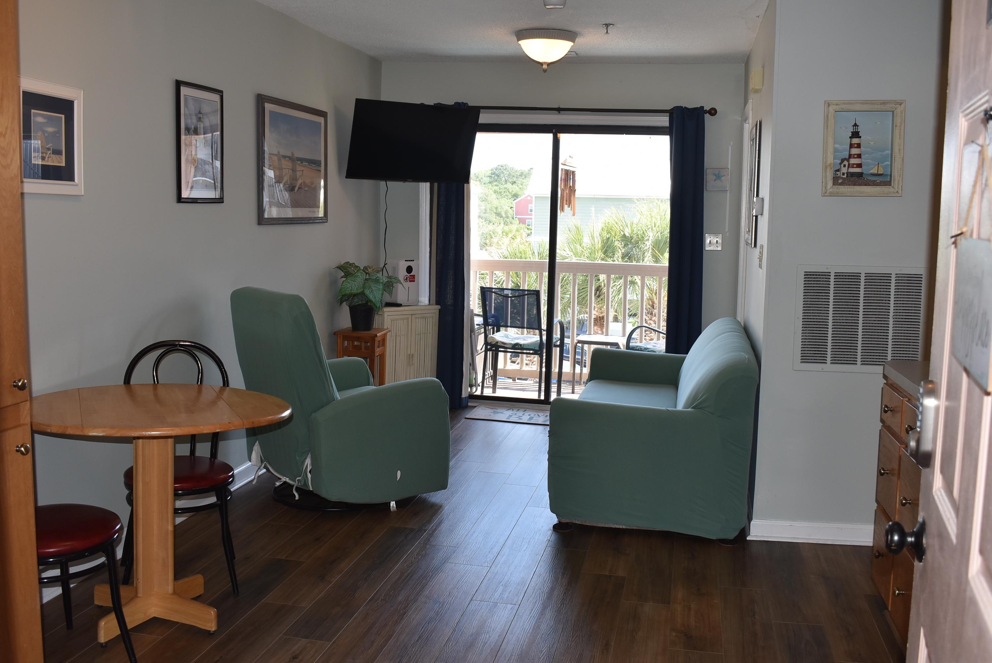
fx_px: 993
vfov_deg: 36.9
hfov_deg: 53.1
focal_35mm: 36
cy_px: 332
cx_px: 496
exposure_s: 1/125
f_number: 5.6
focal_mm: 24
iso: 320
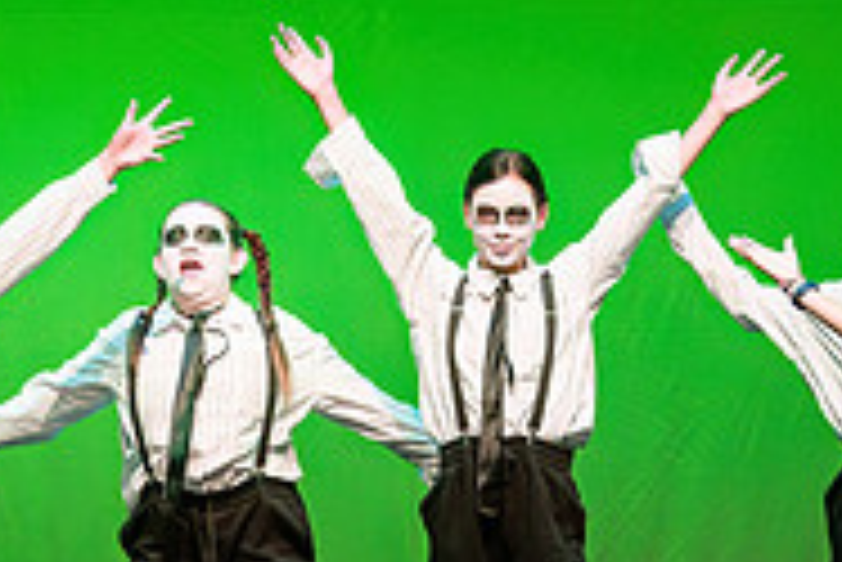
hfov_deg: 5.7
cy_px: 362
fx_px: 8403
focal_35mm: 359
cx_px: 14
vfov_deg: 3.8
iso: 1250
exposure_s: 1/200
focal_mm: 116
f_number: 3.2
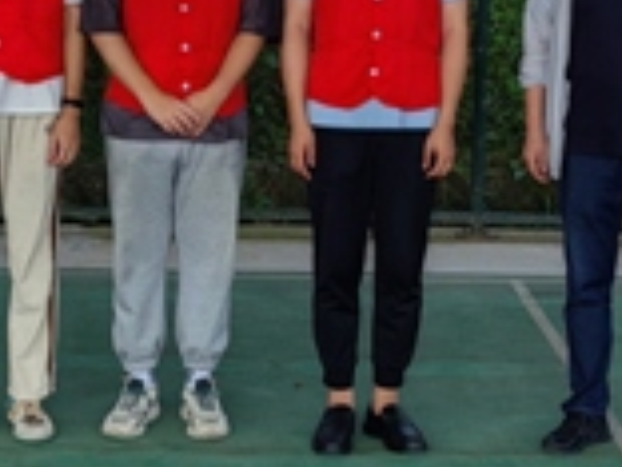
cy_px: 40
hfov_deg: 18.9
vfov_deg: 14.1
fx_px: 1869
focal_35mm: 104
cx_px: 343
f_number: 1.9
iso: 50
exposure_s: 1/1672
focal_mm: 5.52
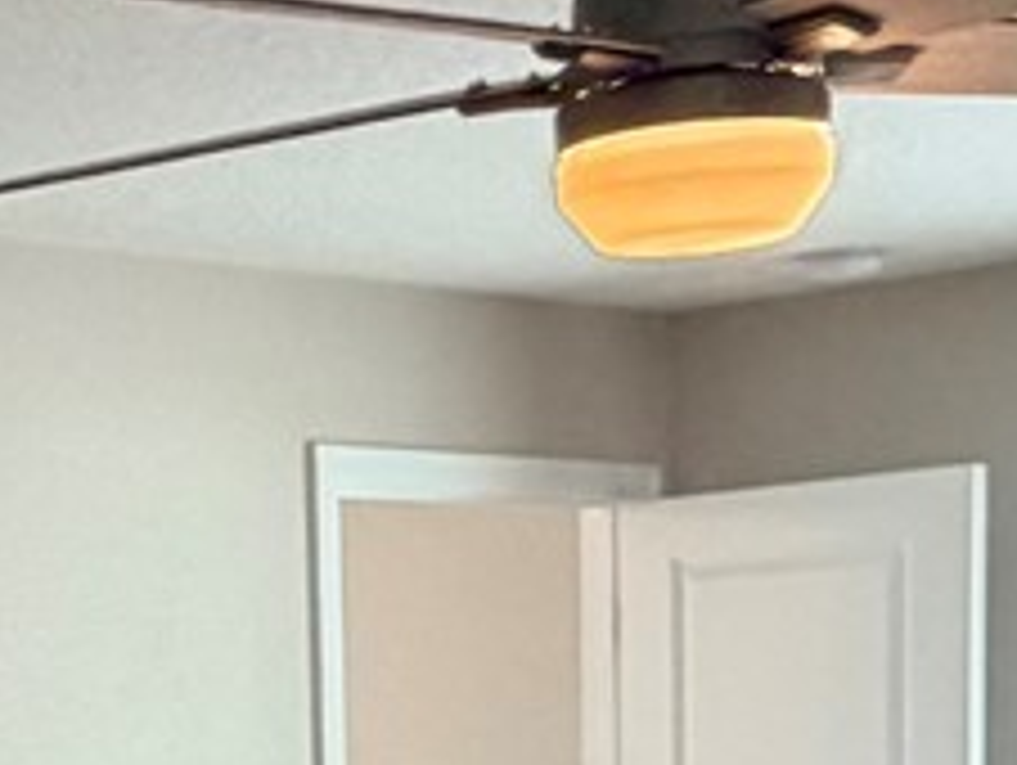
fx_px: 2912
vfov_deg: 14.0
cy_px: 1170
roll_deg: +2.5
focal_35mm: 99
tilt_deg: -9.8
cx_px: 198
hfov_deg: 19.6
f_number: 2.2
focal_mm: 2.22
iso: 320
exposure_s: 1/120
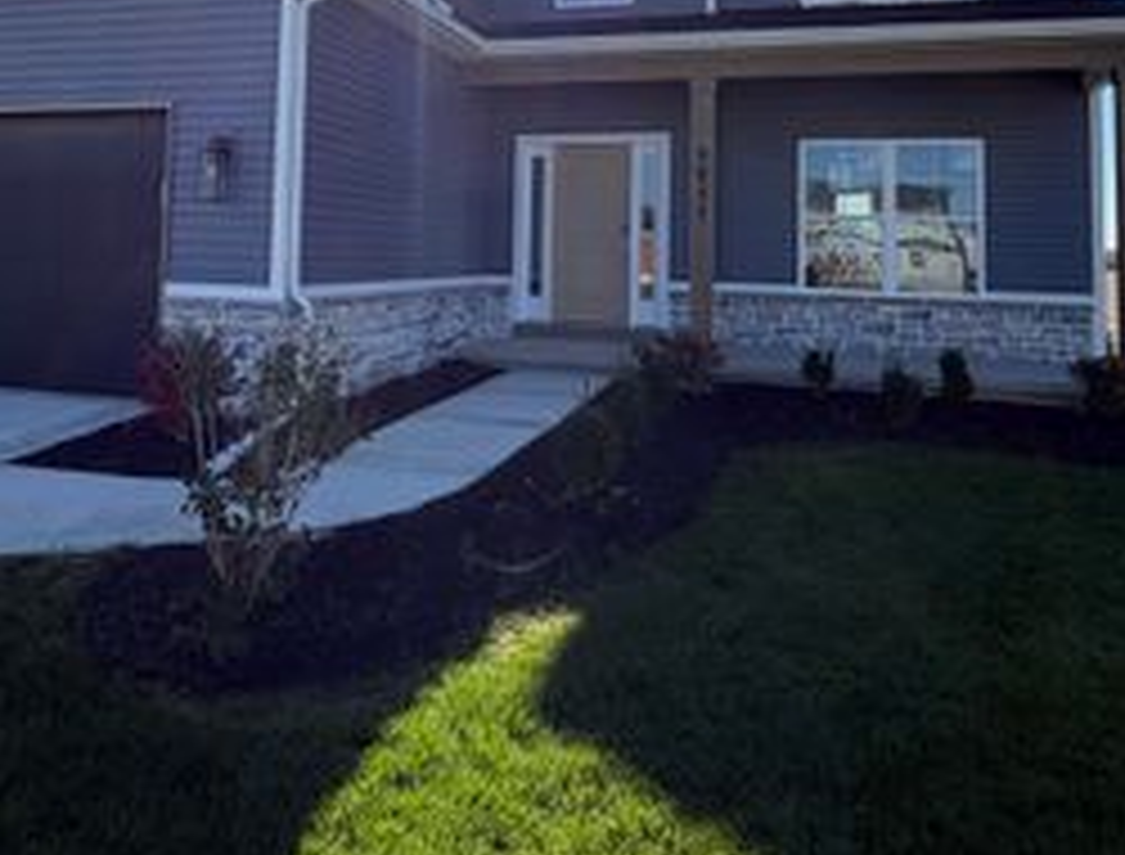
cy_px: 72
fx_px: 914
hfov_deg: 63.2
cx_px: 540
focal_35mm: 28
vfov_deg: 45.1
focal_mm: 2.22
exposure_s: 1/770
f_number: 2.2
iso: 32
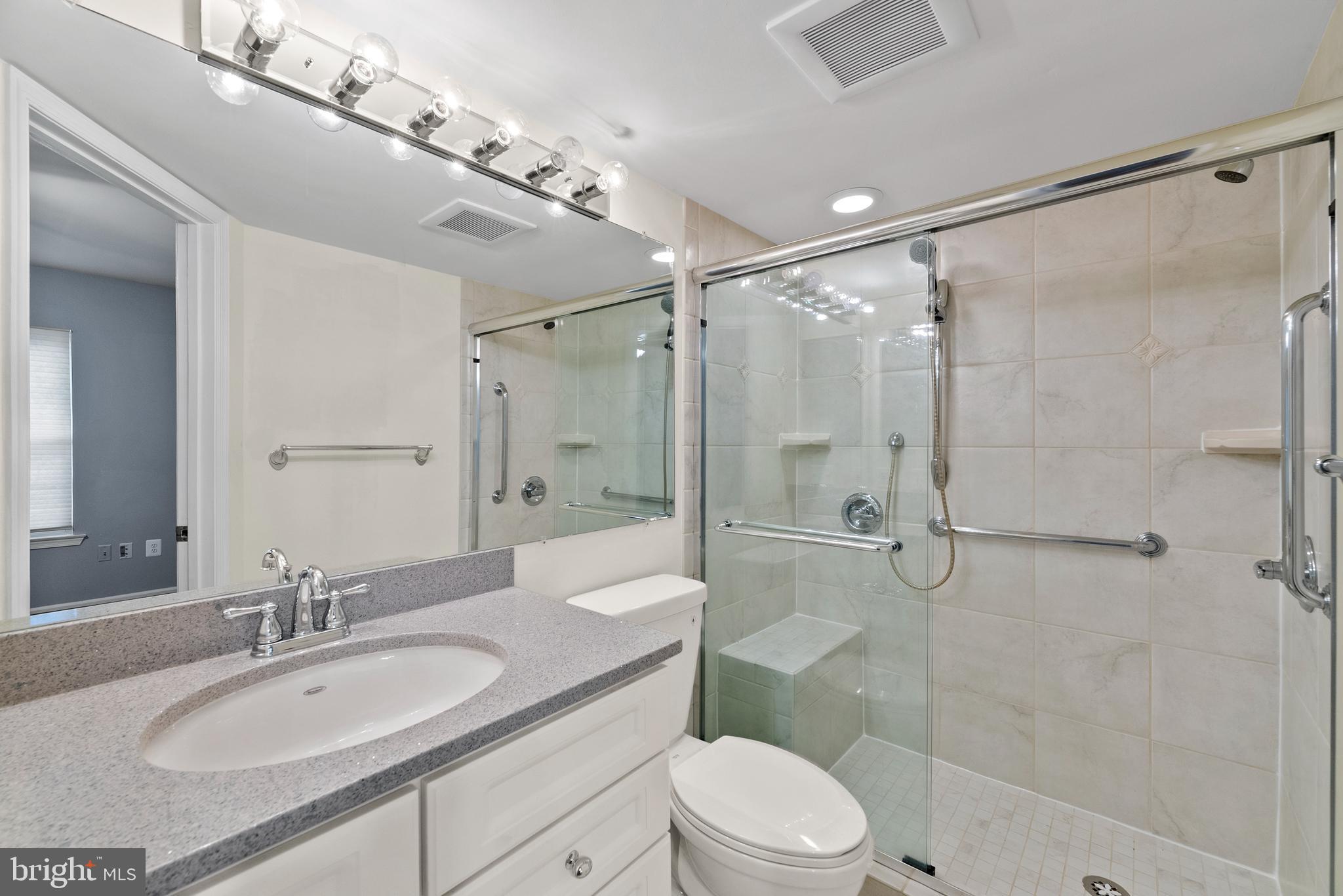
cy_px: 448
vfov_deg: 81.3
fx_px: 522
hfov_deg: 104.2
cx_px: 672
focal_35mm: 14
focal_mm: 14
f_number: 8
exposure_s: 1/8
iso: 800
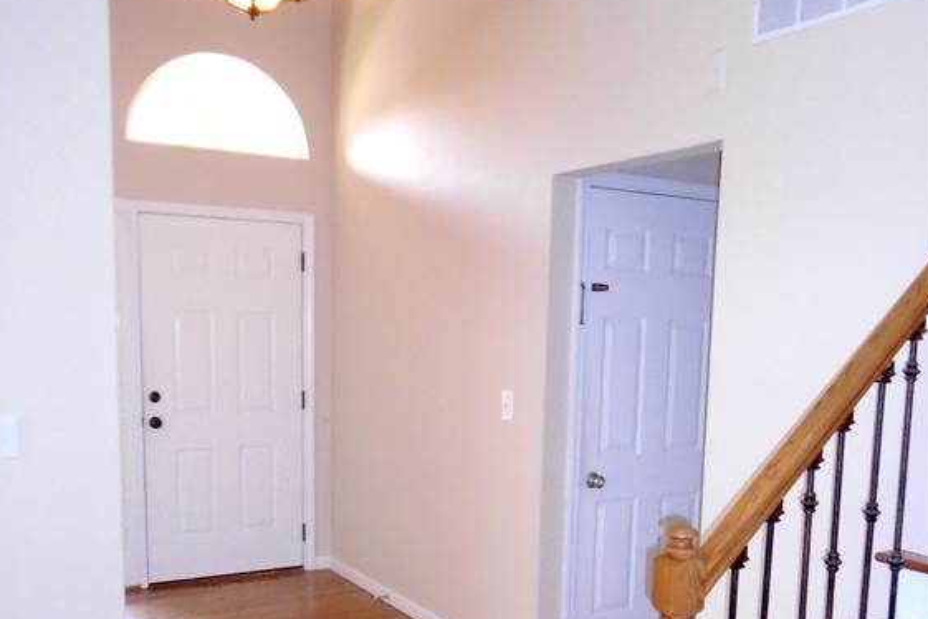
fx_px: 954
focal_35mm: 37
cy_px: 478
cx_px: 462
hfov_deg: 51.9
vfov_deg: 35.0
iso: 400
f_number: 3.2
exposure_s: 1/30
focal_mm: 4.6
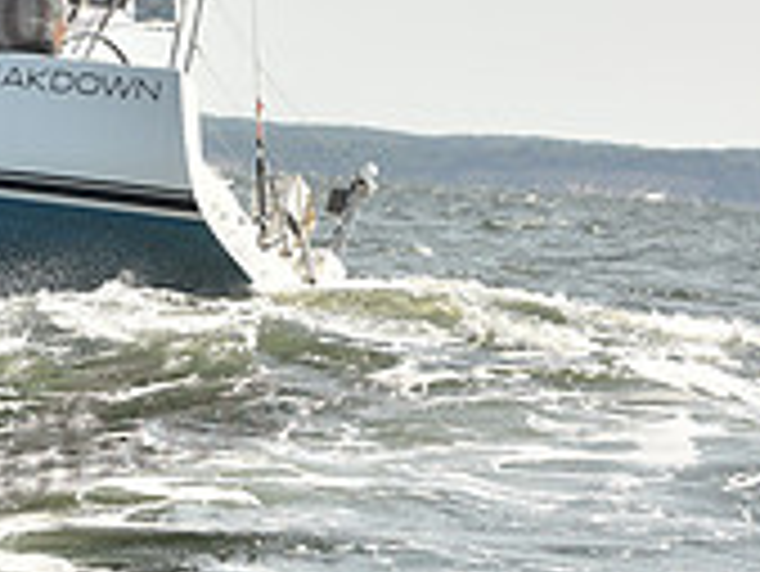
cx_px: -459
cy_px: -178
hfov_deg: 5.4
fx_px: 7975
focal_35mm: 363
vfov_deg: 4.1
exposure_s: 1/800
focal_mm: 110
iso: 250
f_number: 7.1
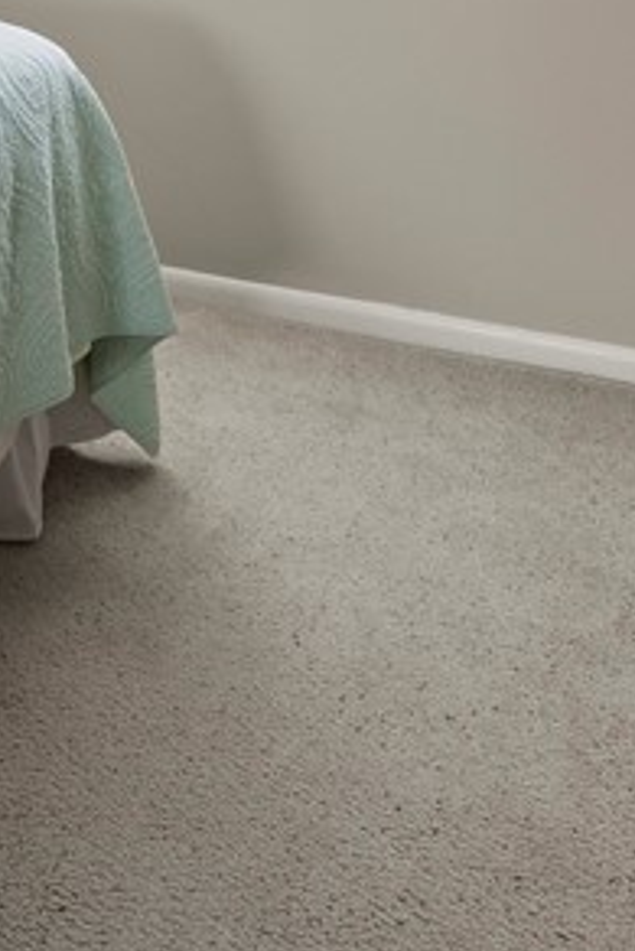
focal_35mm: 52
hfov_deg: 22.0
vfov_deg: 31.7
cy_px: -200
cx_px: -291
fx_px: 1374
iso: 200
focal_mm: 14
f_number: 13
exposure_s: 1.6
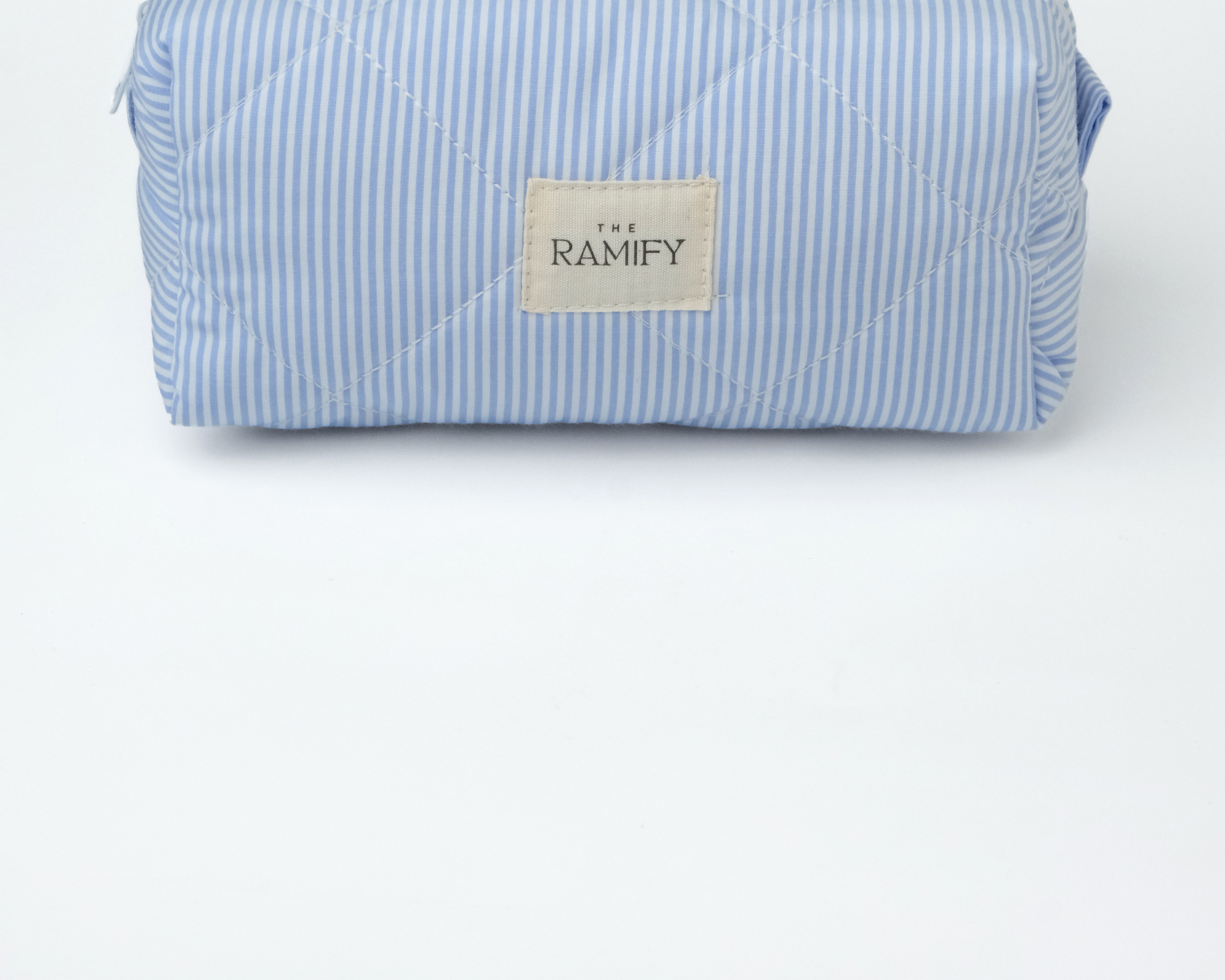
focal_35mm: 95
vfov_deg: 16.0
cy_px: 149
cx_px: 616
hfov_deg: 20.2
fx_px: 3444
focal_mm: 44.4
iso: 1600
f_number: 13
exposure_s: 1/125
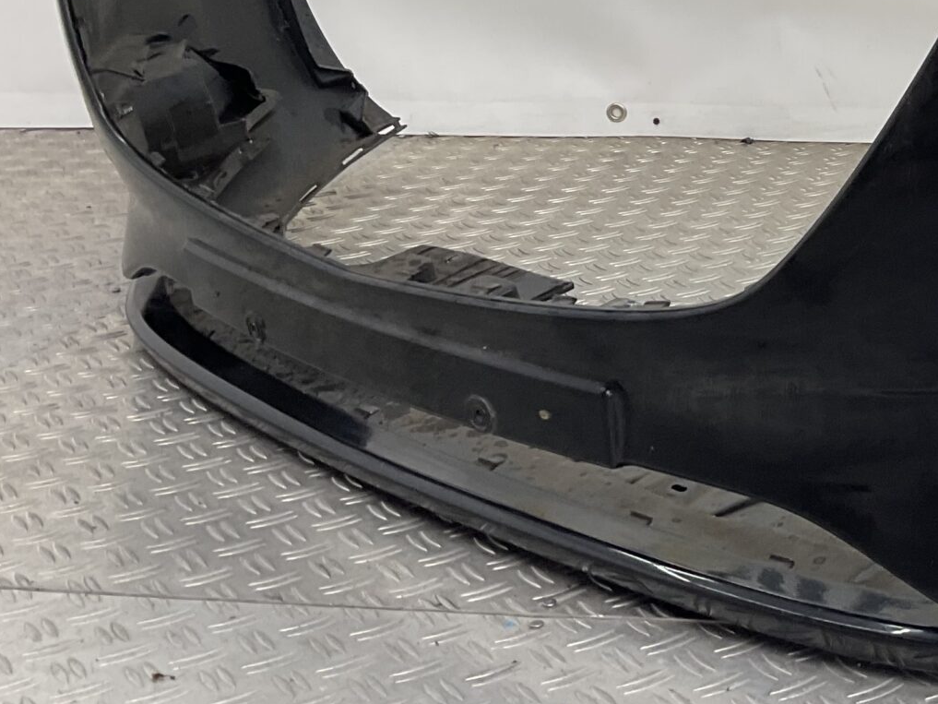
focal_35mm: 73
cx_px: 1074
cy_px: 19
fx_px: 1978
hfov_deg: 24.6
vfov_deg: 19.6
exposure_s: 1/120
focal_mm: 3
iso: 25
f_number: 1.8
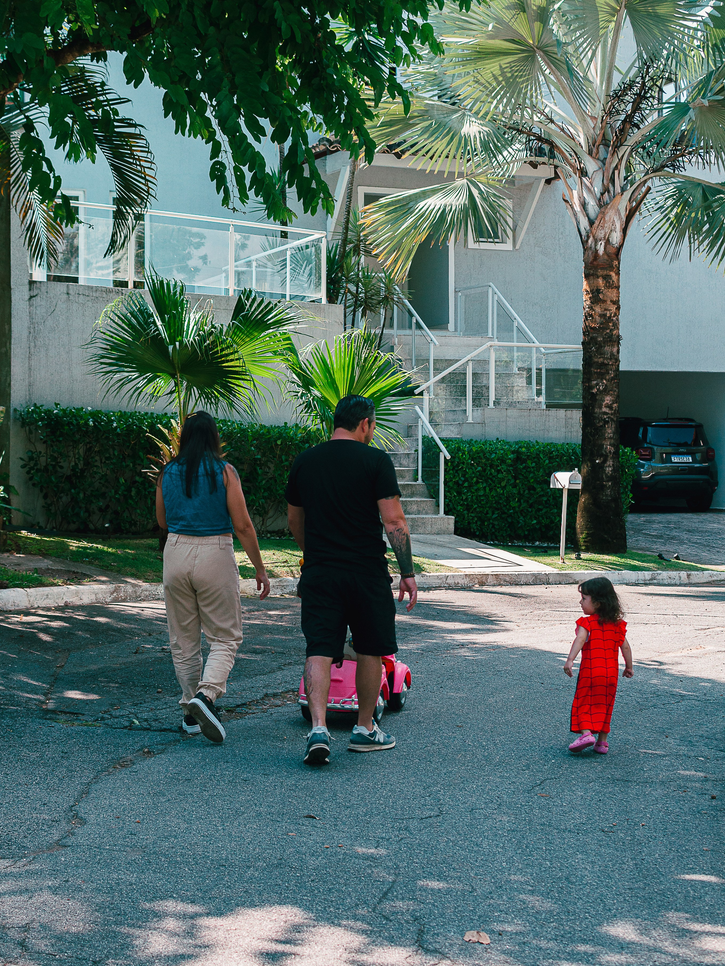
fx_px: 1592
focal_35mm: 57
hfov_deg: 25.7
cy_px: 523
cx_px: 363
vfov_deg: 33.8
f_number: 4.5
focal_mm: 35
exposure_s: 1/1250
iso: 320
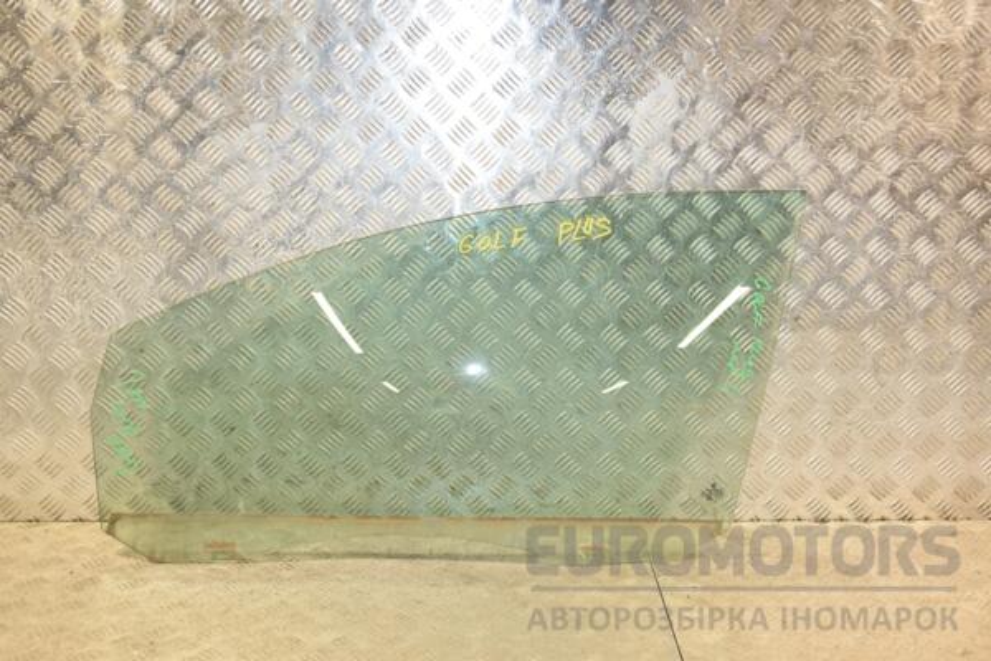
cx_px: 496
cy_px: 330
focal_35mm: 45
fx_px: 1239
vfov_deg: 29.9
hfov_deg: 43.6
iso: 800
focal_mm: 30
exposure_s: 1/200
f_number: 5
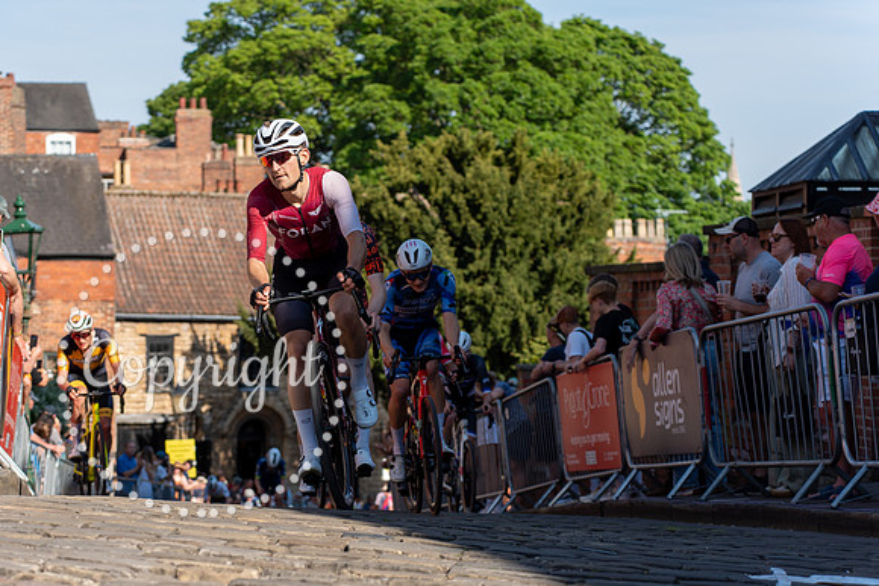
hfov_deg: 21.7
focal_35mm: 94
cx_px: 315
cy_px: 376
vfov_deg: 14.6
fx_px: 2286
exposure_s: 1/1000
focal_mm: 73
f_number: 3.5
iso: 100
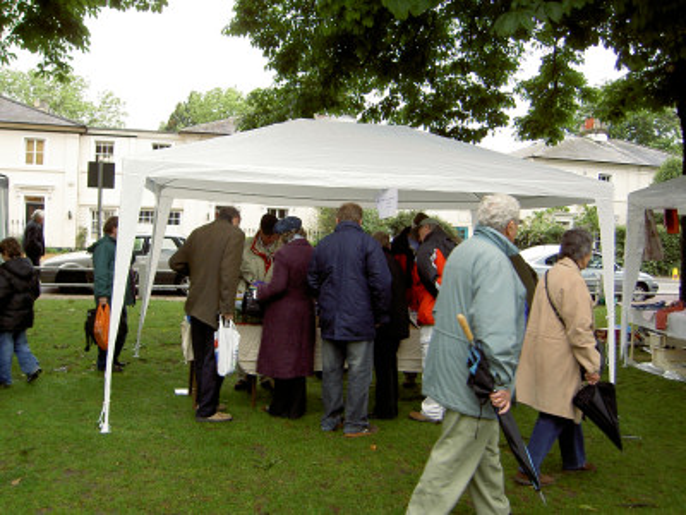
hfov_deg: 54.0
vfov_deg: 41.8
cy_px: 258
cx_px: 343
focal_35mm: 34
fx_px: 674
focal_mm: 5.6
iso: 100
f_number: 2.8
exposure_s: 1/60
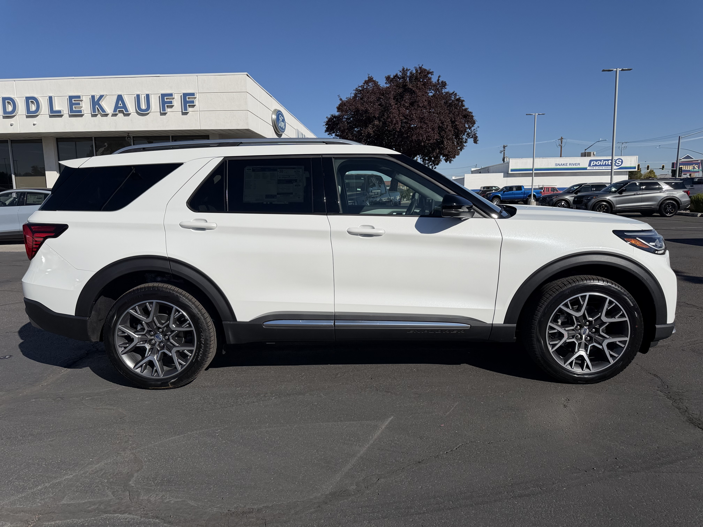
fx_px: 487
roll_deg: +2.5
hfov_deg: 71.6
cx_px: 352
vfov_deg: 56.8
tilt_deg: -9.7
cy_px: 264
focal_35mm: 24
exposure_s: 1/11905
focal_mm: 6.76
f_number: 1.78
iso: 80
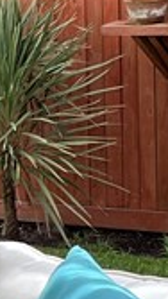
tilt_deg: -11.5
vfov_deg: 12.3
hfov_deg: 6.8
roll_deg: +2.0
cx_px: -155
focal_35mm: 174
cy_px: 260
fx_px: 1377
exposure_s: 1/913
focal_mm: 5.1
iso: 50
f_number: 1.6
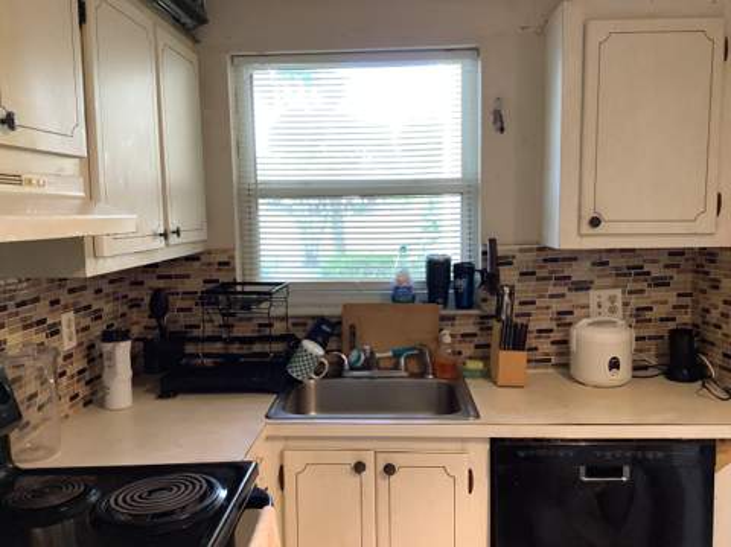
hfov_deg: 58.4
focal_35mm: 31
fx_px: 654
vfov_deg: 45.4
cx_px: 366
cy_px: 274
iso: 100
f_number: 2.4
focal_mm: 3.3
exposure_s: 1/60
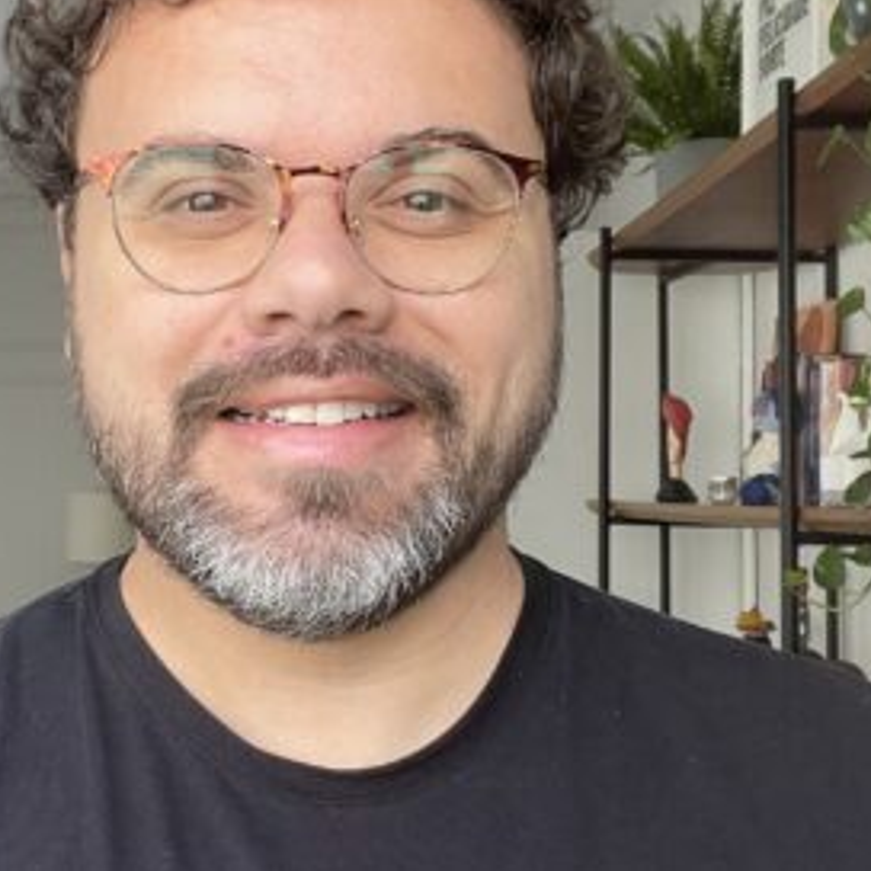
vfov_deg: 42.8
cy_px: 397
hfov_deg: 42.3
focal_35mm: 39
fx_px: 1110
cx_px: 291
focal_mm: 2.71
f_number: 2.2
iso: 100
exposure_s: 1/89
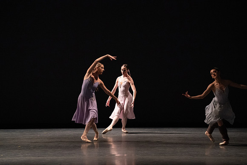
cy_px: 82
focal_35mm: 200
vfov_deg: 6.9
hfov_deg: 10.3
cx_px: 124
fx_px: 1372
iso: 12800
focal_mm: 200
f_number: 5.6
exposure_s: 1/400
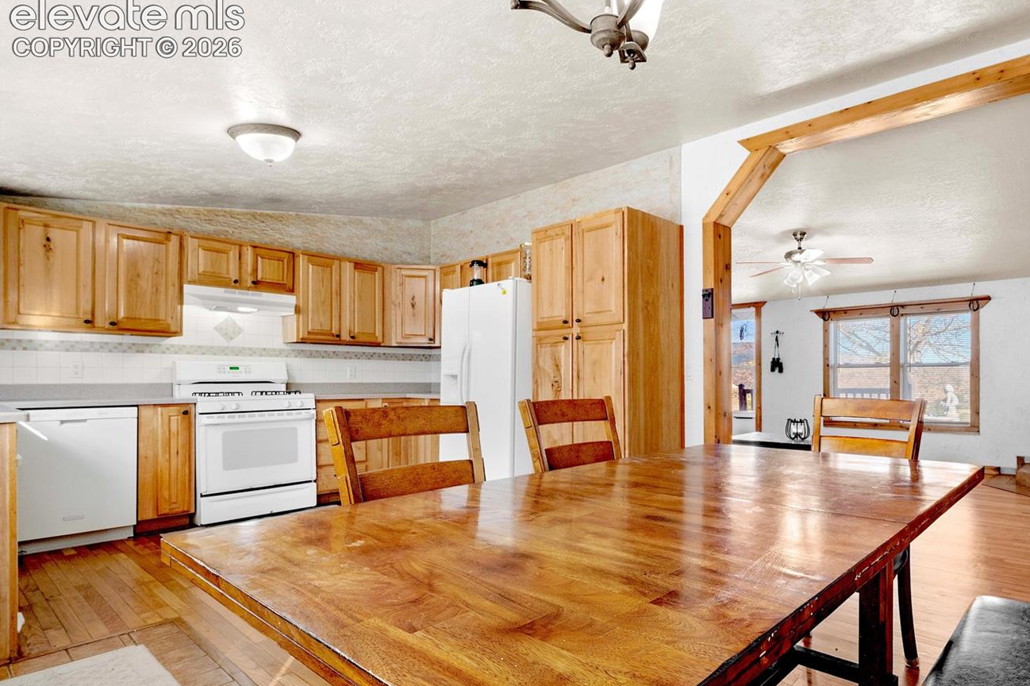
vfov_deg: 61.8
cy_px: 374
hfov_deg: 82.5
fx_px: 572
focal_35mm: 20
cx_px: 642
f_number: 14
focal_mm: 16
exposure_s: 1/5
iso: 640
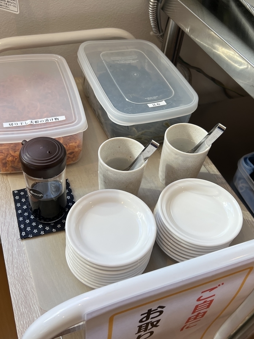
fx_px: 342
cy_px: 170
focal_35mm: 35
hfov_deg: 40.7
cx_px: 117
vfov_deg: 52.6
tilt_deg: -46.4
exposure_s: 1/128
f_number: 1.5
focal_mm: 5.7
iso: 32
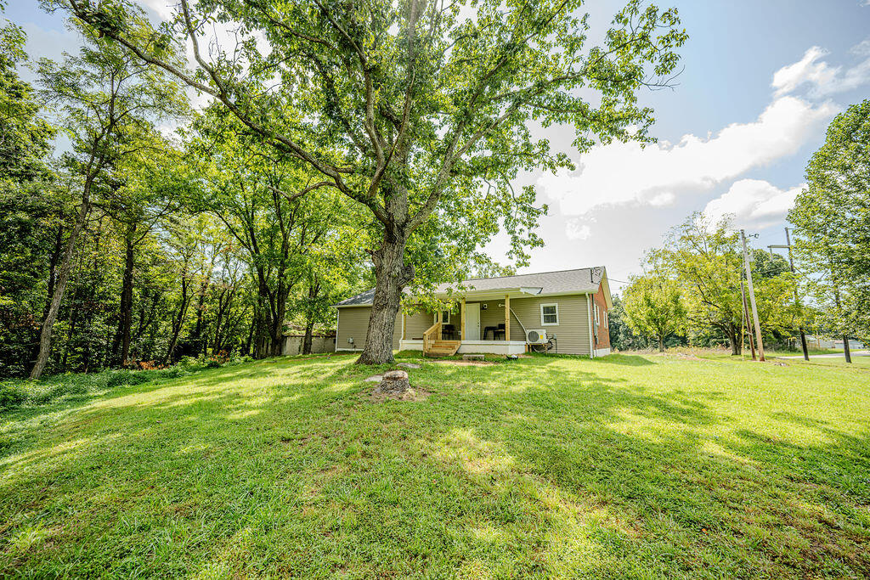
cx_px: 435
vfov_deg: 81.2
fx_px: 338
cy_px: 290
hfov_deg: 104.2
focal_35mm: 14
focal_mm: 14
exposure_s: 1/3200
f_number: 4
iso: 1000
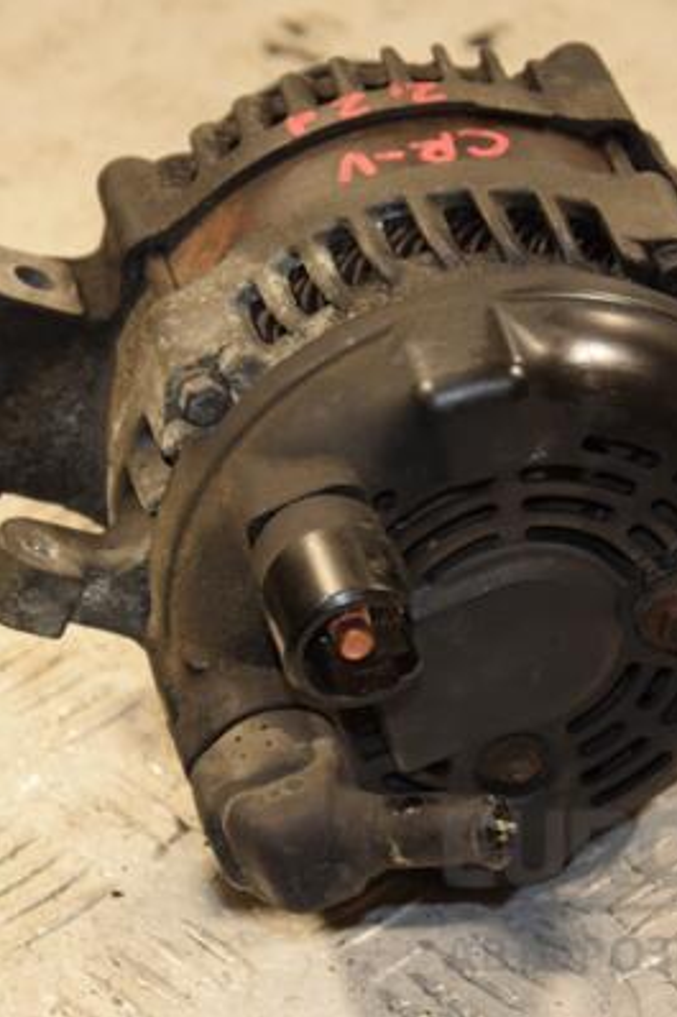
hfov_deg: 8.1
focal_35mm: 170
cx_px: 396
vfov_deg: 12.1
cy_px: 508
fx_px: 4792
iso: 800
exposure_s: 1/125
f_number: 5.3
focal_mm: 75
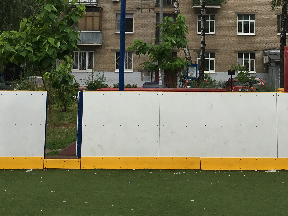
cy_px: 24
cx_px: 209
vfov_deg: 21.8
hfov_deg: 29.0
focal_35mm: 66
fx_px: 549
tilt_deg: +3.4
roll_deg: -0.4
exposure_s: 1/777
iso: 25
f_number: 2.2
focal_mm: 4.15
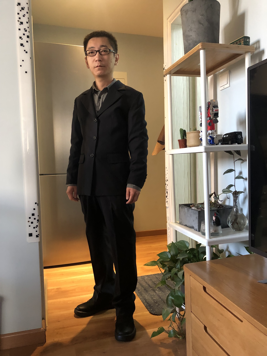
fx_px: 288
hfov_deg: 49.7
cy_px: 178
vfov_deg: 63.4
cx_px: 134
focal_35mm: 28
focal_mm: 4
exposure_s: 1/8
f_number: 1.8
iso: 80
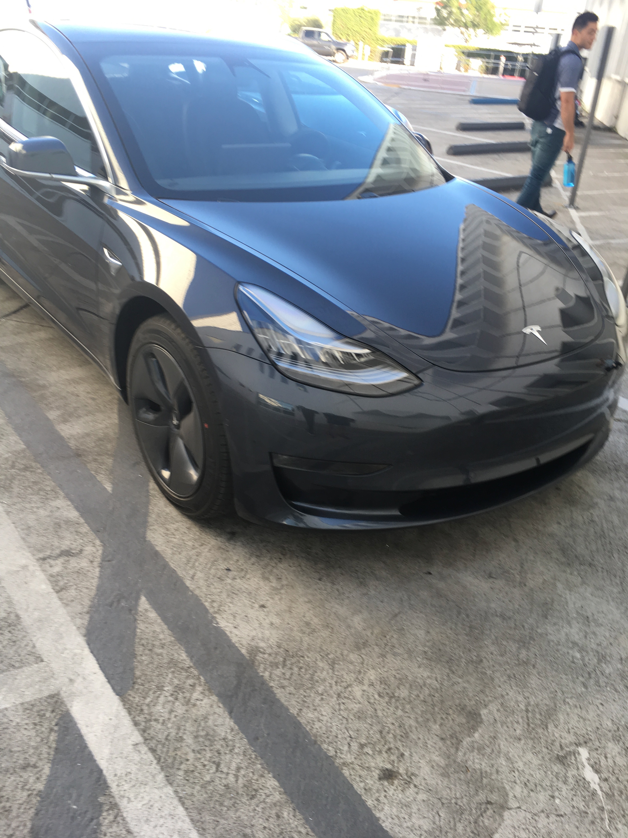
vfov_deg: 61.7
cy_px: 419
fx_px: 701
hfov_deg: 48.2
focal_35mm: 29
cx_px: 314
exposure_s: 1/120
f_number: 2.2
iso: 25
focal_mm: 4.15
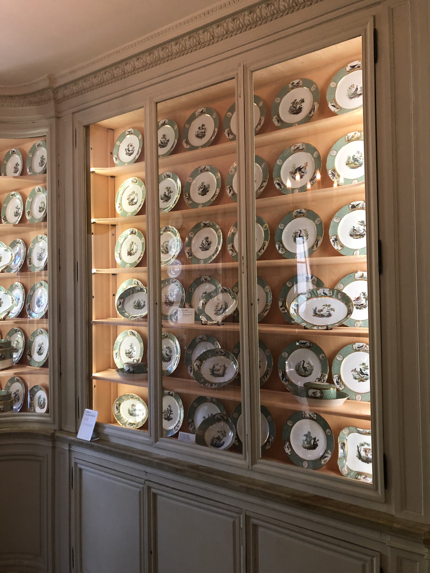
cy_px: 286
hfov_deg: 49.7
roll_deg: +1.4
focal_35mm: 28
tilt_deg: +0.9
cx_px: 215
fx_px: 464
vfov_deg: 63.4
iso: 100
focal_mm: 4
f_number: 1.8
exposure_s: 1/17
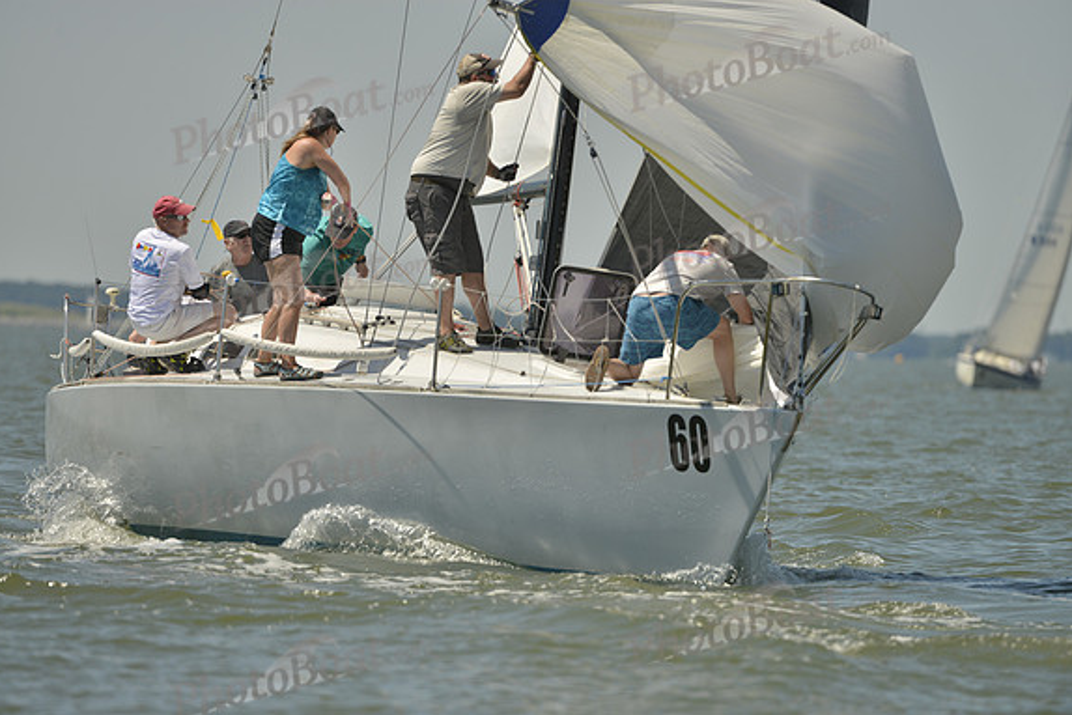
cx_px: 532
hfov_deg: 5.1
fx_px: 12033
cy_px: 359
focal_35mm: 404
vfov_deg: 3.4
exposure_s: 1/1600
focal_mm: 400
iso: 200
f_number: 5.6
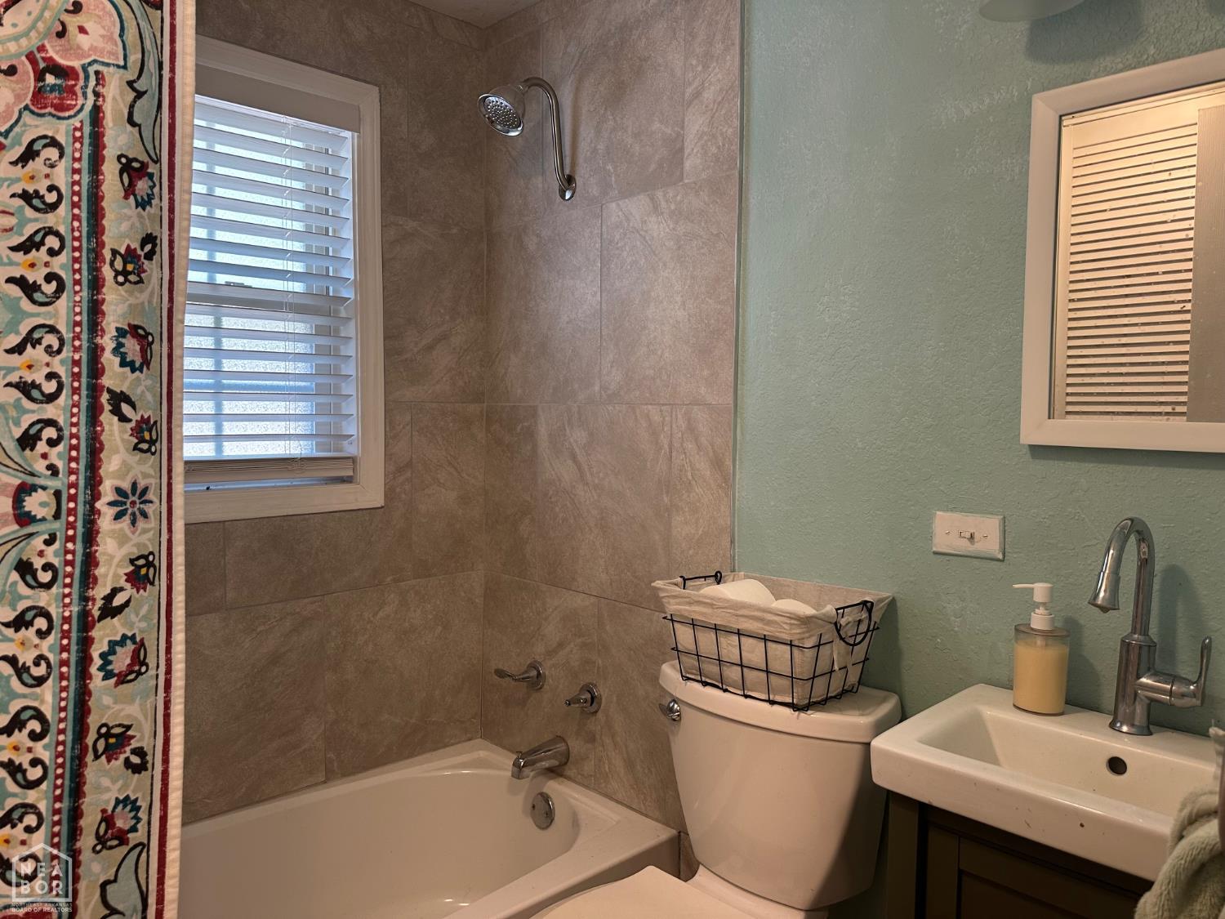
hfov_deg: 71.6
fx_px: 849
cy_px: 460
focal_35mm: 24
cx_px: 612
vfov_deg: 56.8
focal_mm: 6.86
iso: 160
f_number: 1.78
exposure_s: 1/120
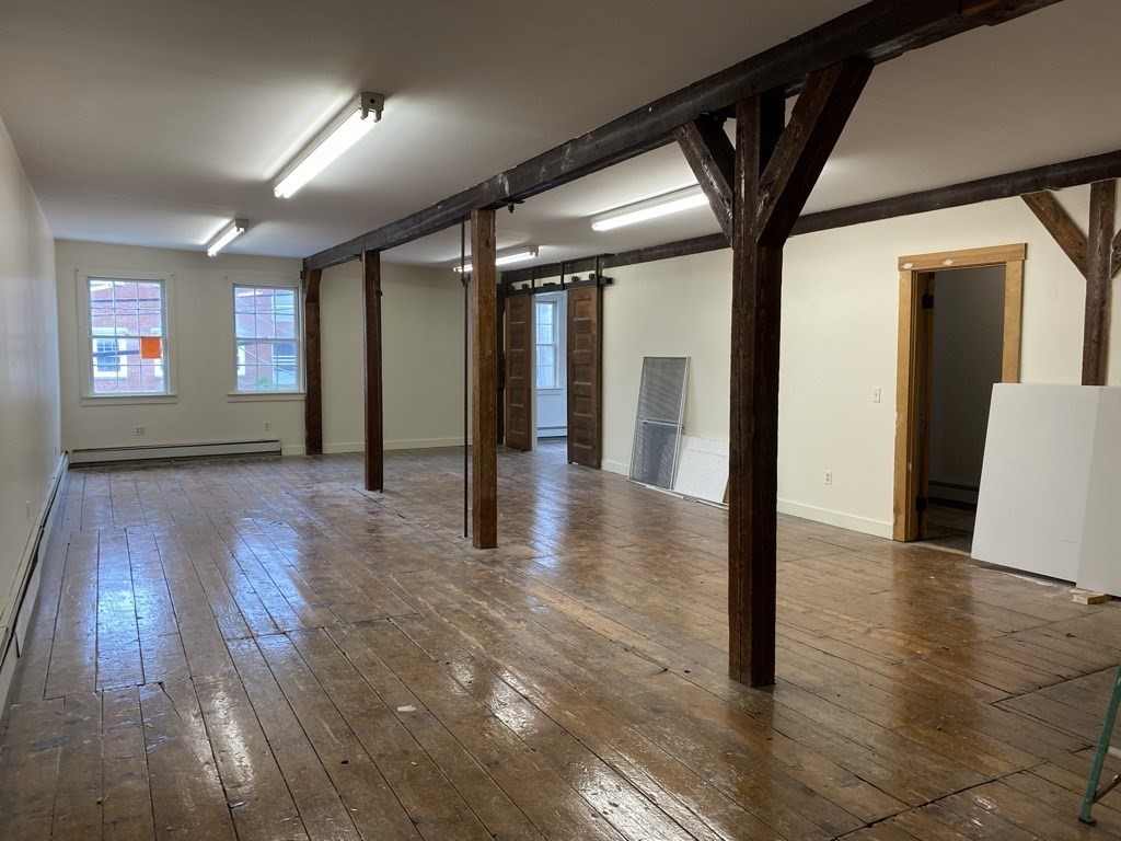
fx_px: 842
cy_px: 420
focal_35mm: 26
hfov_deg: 67.3
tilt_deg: -4.0
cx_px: 560
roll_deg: -0.5
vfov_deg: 53.1
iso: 125
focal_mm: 4.25
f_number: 1.8
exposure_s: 1/120
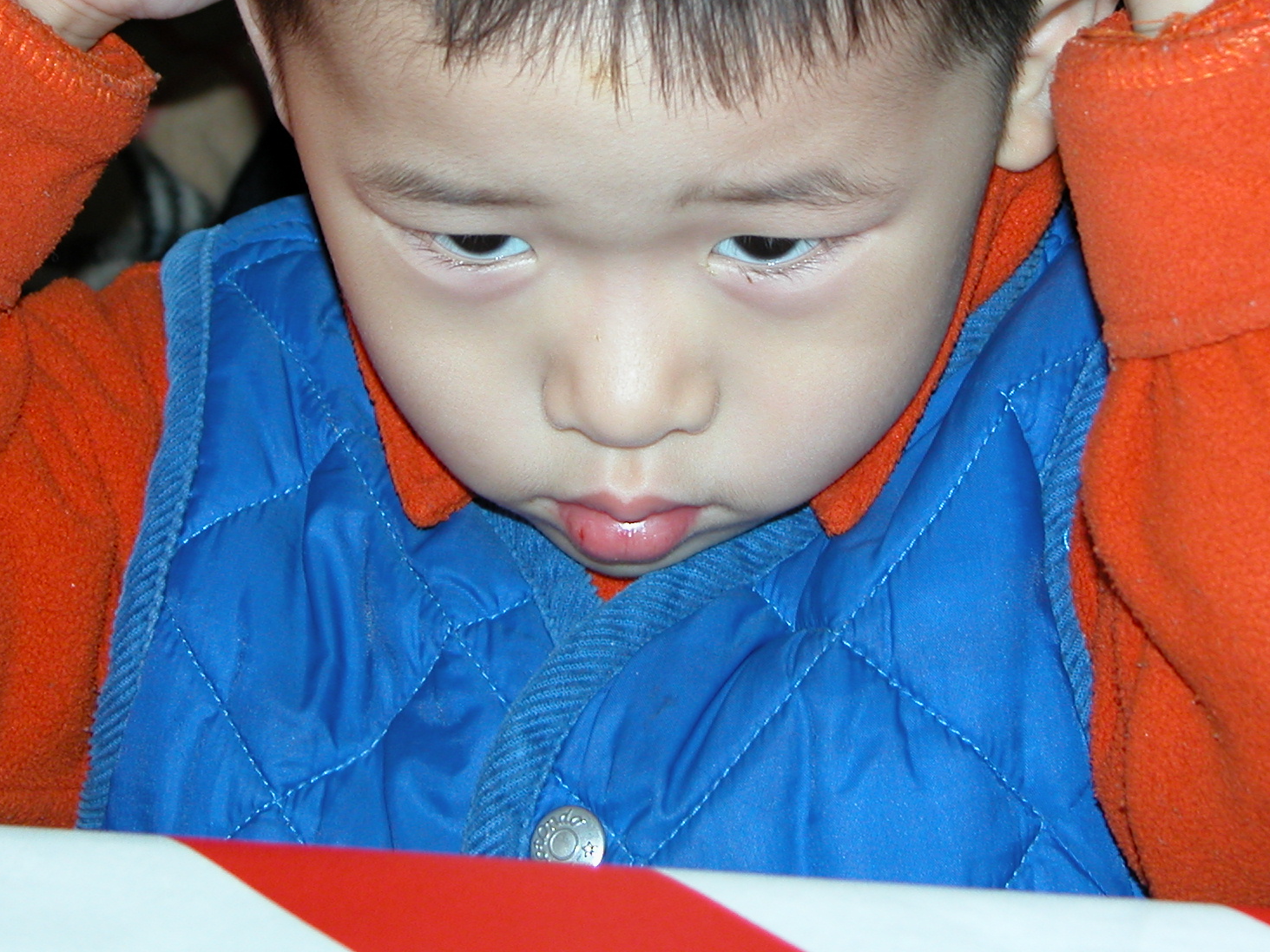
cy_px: 174
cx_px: 596
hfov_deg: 12.3
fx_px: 5906
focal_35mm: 161
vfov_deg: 9.2
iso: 100
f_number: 3.6
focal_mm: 23.7
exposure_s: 1/125
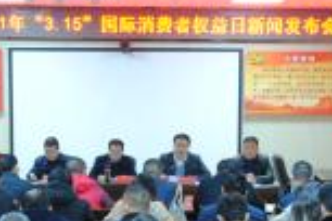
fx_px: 1088
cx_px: 135
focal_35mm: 118
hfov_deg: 17.3
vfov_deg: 11.5
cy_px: 223
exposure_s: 1/10
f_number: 4.2
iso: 800
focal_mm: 30
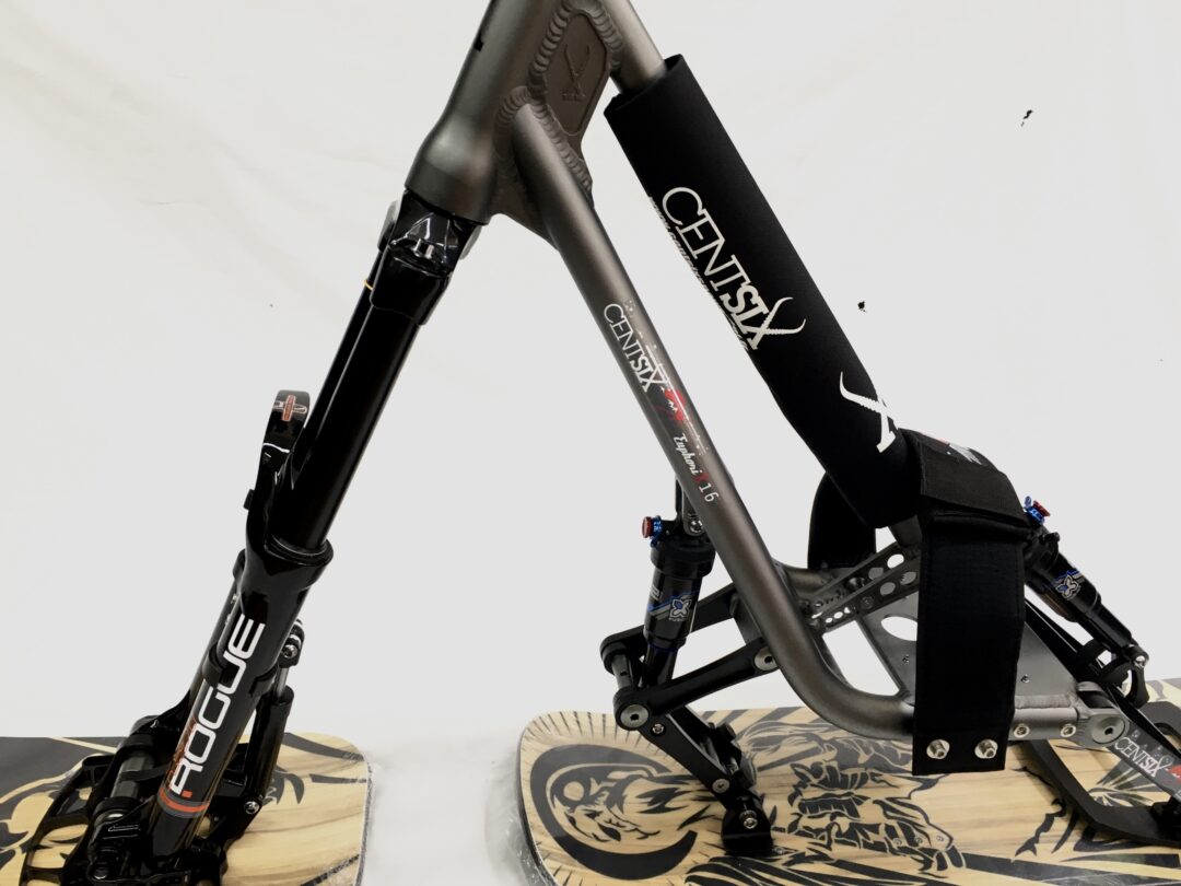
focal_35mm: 29
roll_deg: -3.1
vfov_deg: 48.2
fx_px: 989
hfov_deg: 61.7
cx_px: 590
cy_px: 443
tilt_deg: -24.3
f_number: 2.2
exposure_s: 1/33
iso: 80
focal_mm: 4.15
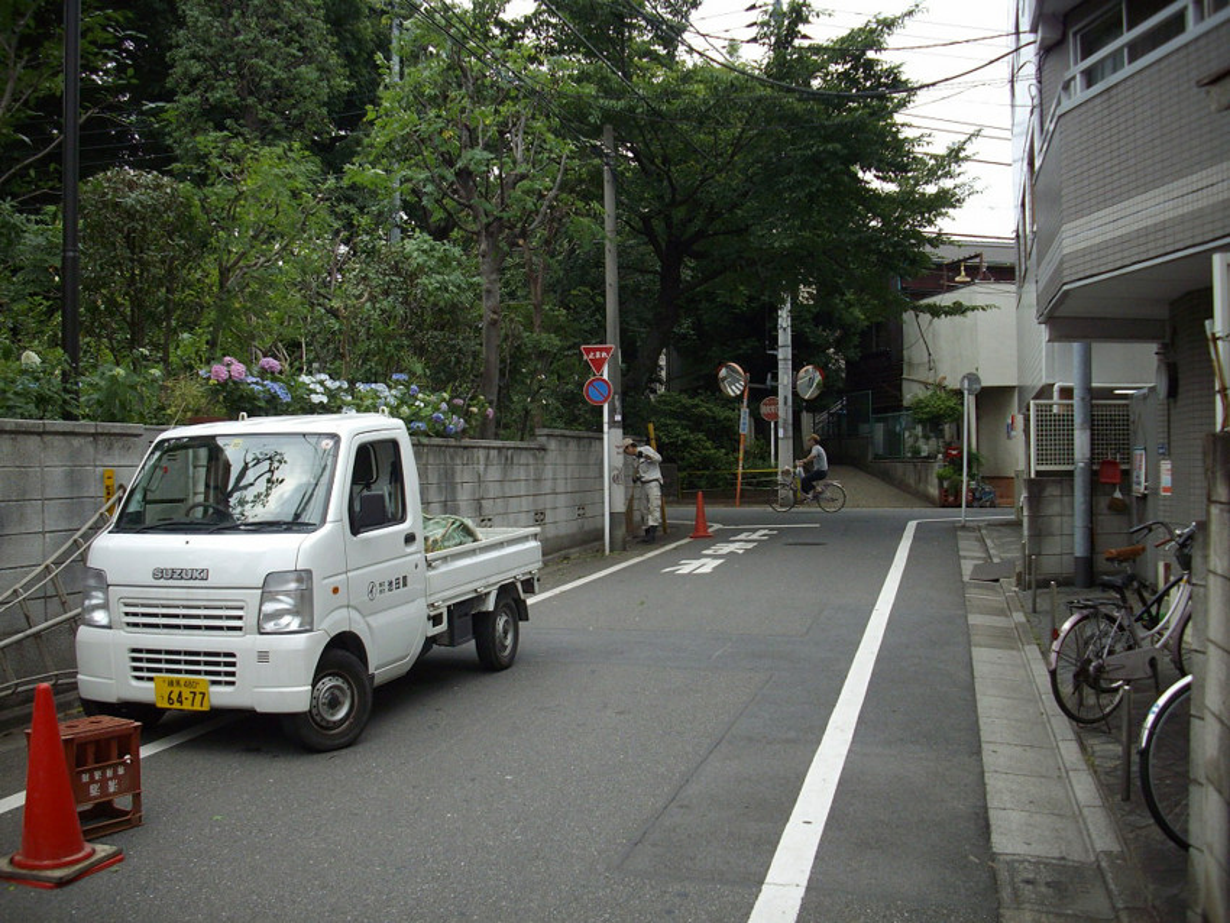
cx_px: 615
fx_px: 1315
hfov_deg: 50.1
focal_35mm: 37
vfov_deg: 38.7
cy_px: 462
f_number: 2.8
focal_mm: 6.2
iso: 80
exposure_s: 1/500
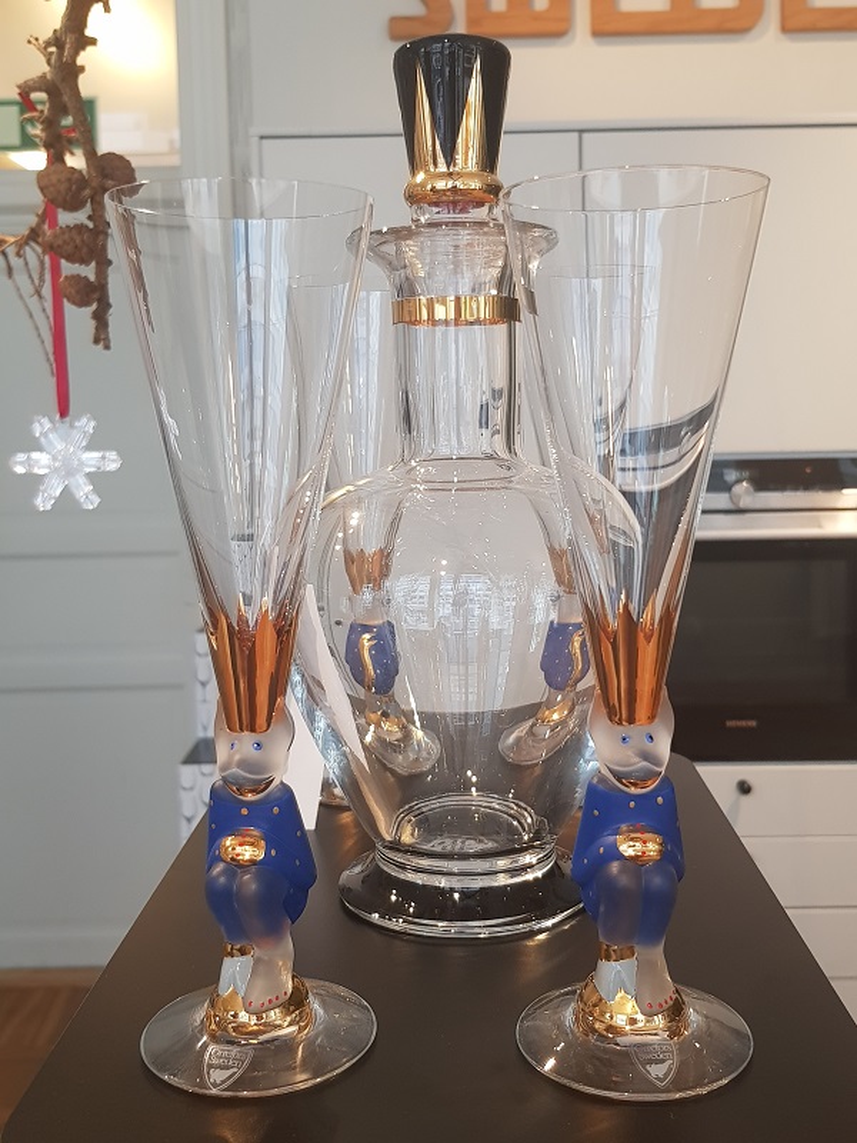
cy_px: 572
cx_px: 428
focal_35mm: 26
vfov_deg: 67.3
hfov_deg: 53.1
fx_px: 858
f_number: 1.7
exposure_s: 1/100
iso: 80
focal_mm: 4.3
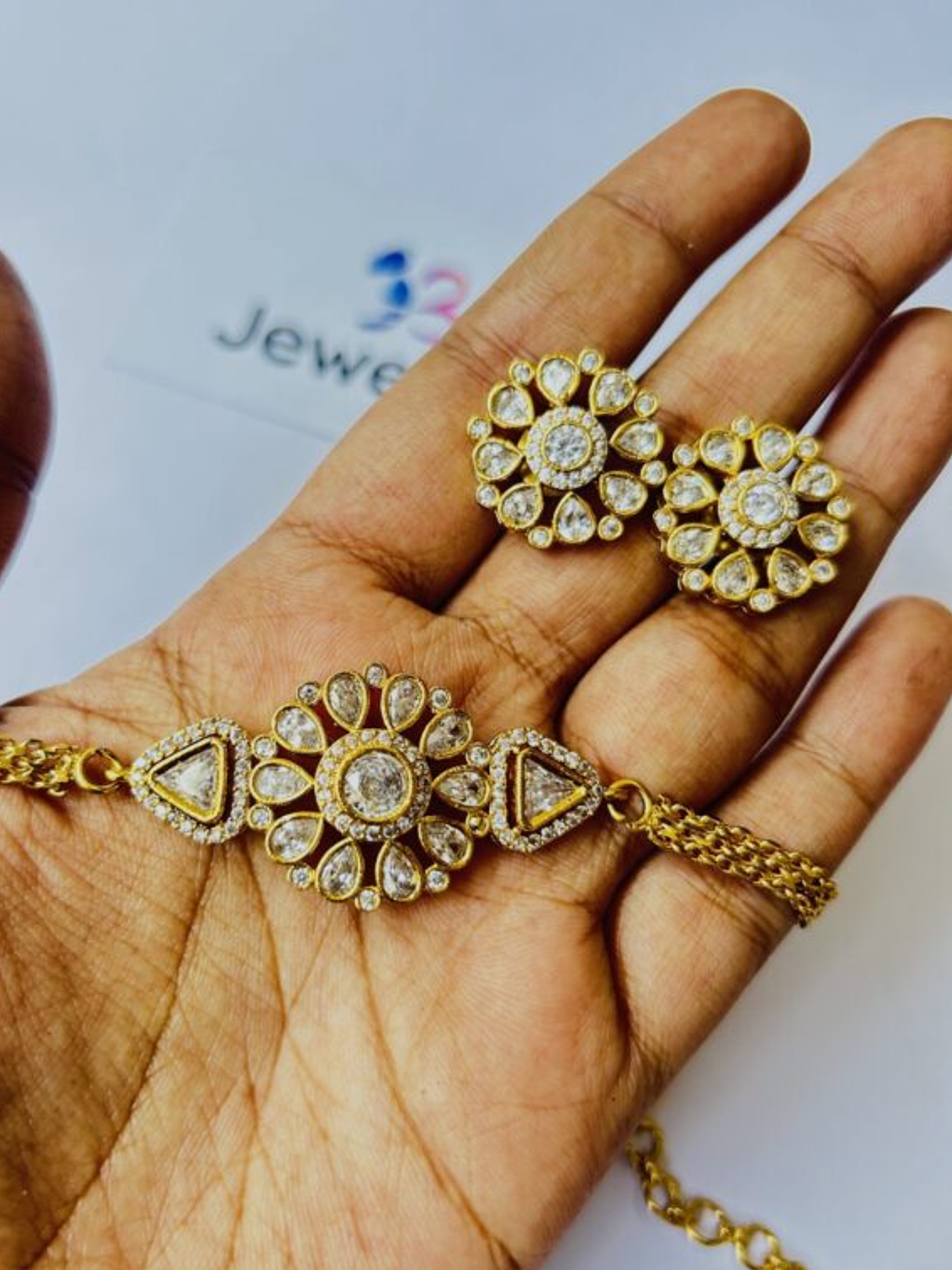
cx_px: 386
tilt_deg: -65.4
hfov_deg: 45.2
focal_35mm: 31
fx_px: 1137
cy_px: 675
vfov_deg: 58.3
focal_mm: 5.7
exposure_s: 1/100
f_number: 1.5
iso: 125
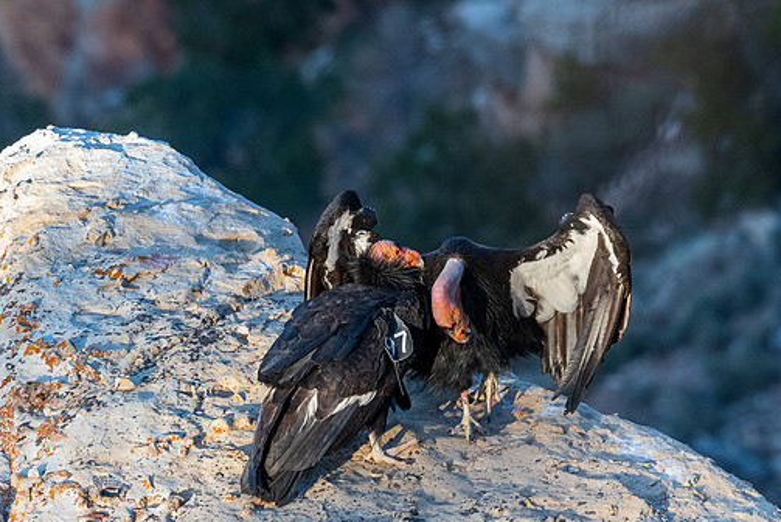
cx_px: 442
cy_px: 249
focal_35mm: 1370
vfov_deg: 1.0
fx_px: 29737
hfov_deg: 1.5
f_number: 7.1
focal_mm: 500
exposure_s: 1/800
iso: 1400
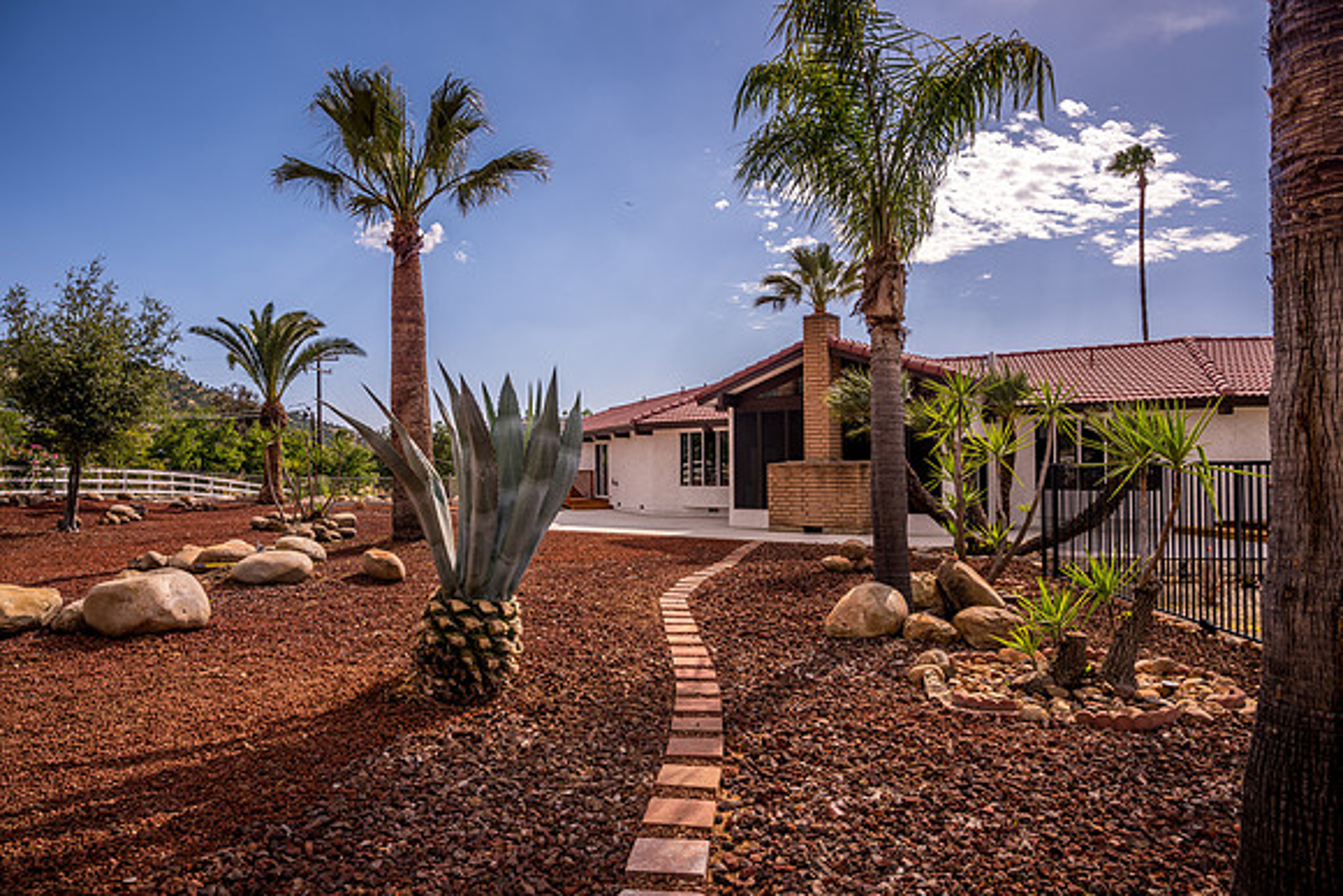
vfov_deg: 53.2
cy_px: 448
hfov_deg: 73.7
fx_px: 896
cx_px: 672
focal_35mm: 24
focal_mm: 24
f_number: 8
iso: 64
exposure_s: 1/80
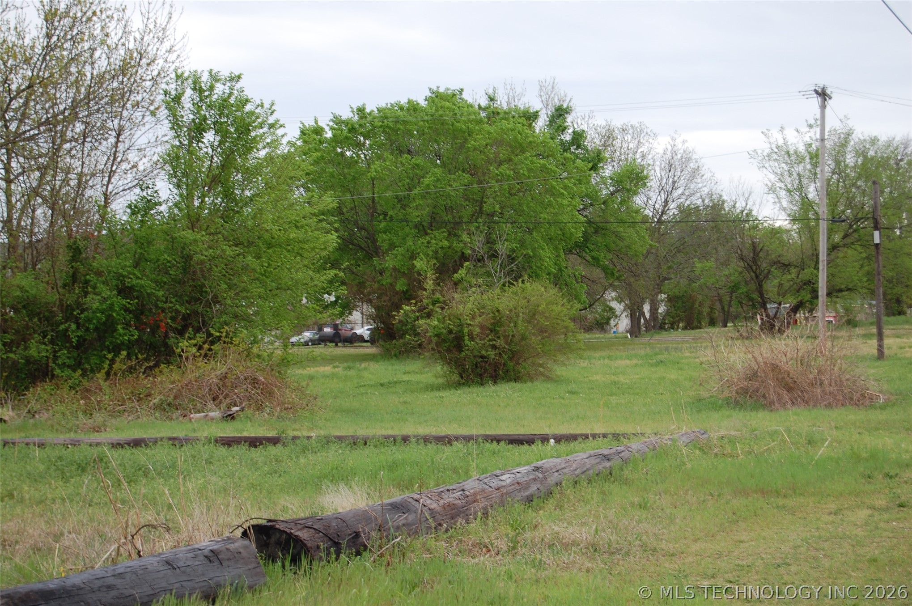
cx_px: 456
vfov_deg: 16.5
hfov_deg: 24.6
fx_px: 2088
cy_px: 303
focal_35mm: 82
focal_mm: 55
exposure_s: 1/125
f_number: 6.3
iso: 200
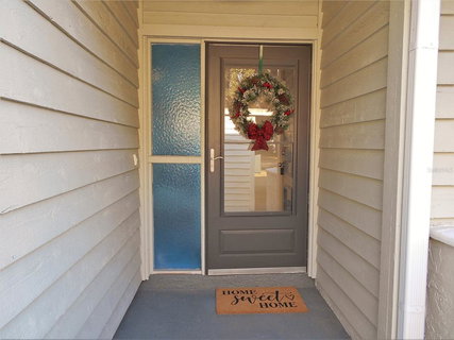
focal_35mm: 26
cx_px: 227
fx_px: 341
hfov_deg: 67.3
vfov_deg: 53.0
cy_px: 170
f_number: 3.2
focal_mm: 4.6
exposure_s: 1/30
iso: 80
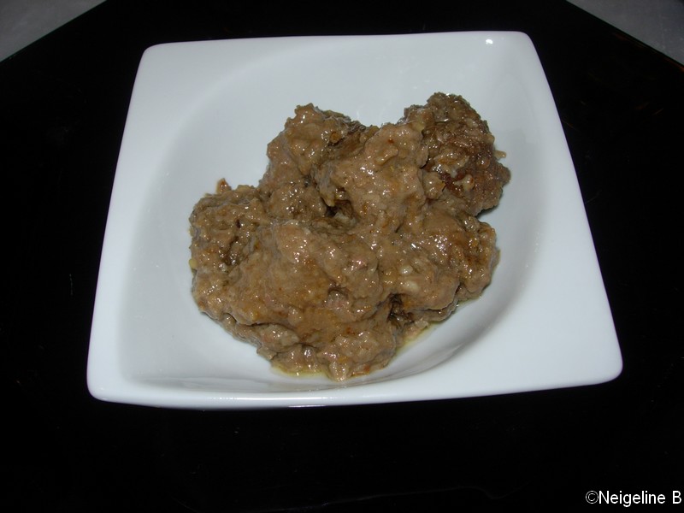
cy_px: 256
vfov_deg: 37.7
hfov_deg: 49.0
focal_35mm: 38
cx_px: 342
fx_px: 751
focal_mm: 7.8
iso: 79
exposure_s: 1/64
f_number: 4.8
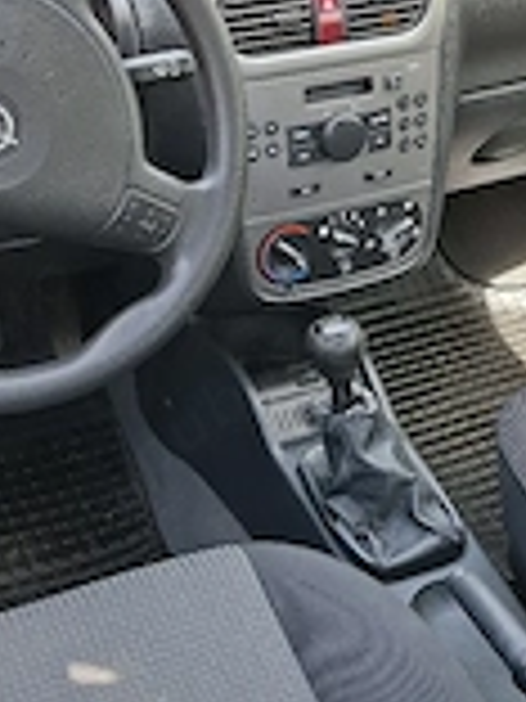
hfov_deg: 24.7
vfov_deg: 32.6
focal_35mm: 59
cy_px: 423
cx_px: 364
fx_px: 1195
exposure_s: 1/100
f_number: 1.8
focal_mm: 5.54
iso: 50
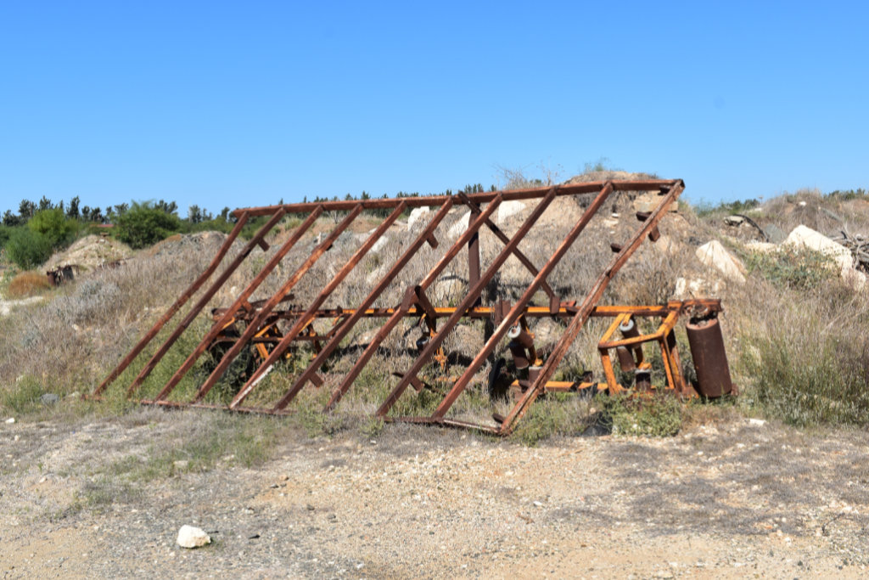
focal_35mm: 40
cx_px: 434
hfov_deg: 47.9
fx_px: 978
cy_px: 290
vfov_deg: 33.0
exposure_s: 1/500
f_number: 11
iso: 320
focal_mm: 27
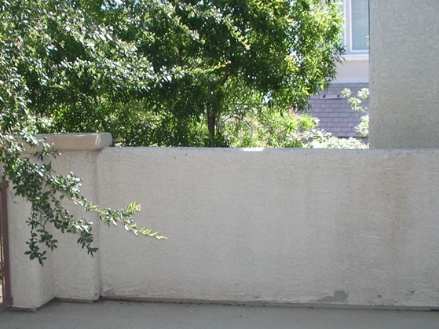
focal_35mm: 66
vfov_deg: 22.2
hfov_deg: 28.6
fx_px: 837
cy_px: 183
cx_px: 71
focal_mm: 6
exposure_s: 1/160
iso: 50
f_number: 3.2
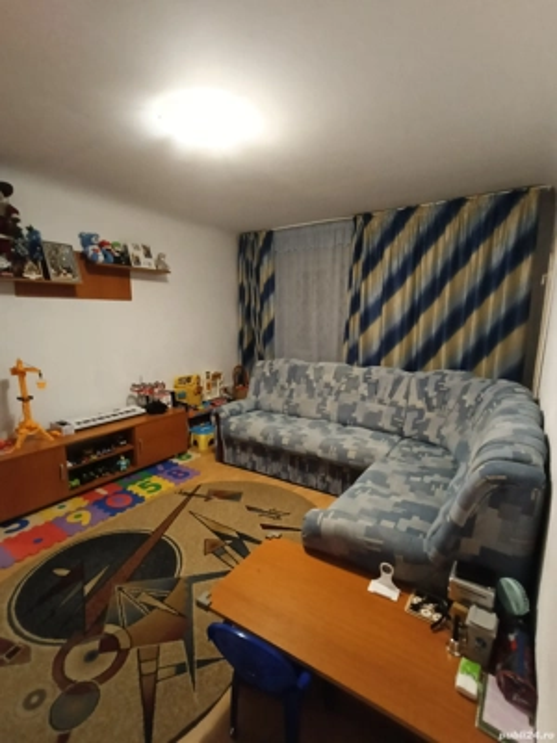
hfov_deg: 78.1
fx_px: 343
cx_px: 278
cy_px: 372
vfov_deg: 94.5
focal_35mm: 16
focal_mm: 1.68
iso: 800
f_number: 2.2
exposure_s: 1/16.7
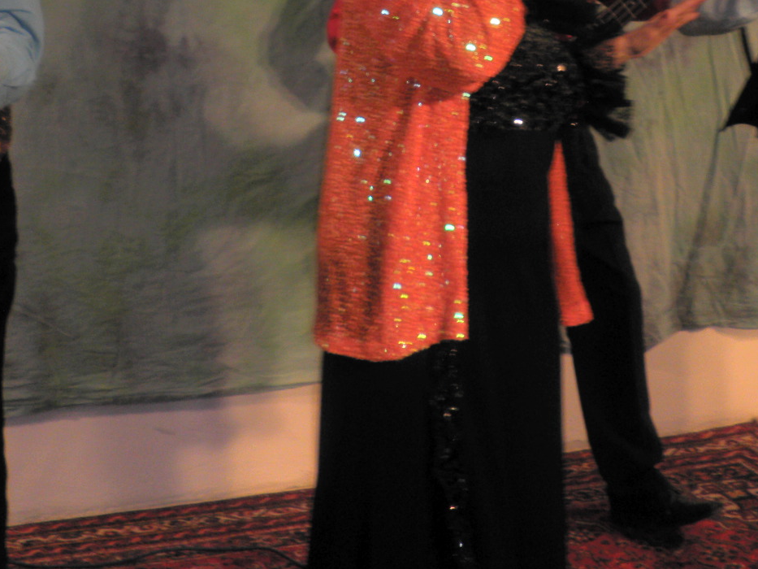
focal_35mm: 79
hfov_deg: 24.7
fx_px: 1730
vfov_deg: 18.3
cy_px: 19
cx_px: 418
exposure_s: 1/80
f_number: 3.5
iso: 64
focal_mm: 6.3
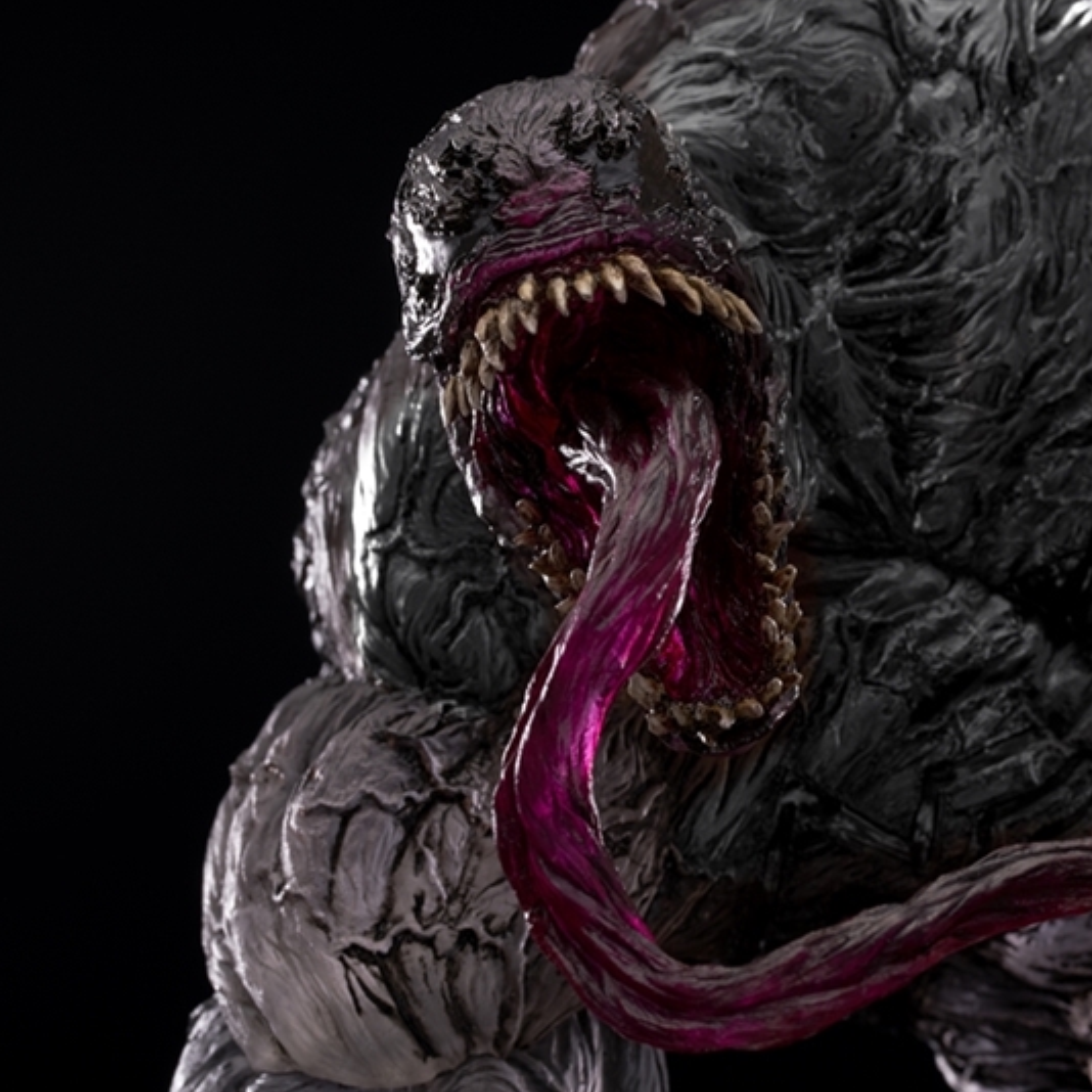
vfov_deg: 13.6
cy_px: 546
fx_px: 4568
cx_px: 810
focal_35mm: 128
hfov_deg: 13.6
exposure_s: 1/125
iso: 200
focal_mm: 100
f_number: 16
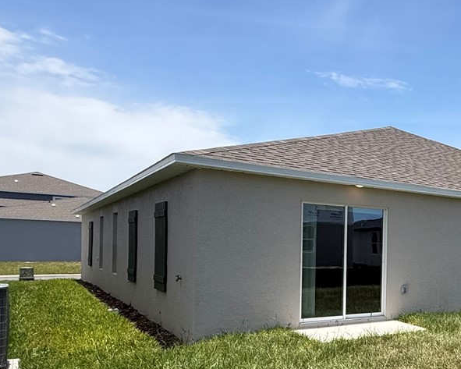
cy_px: 259
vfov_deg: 39.4
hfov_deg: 36.1
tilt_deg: +0.0
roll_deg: -1.6
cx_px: 573
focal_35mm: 37
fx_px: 505
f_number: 2.2
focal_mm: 2.22
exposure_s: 1/1656
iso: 50
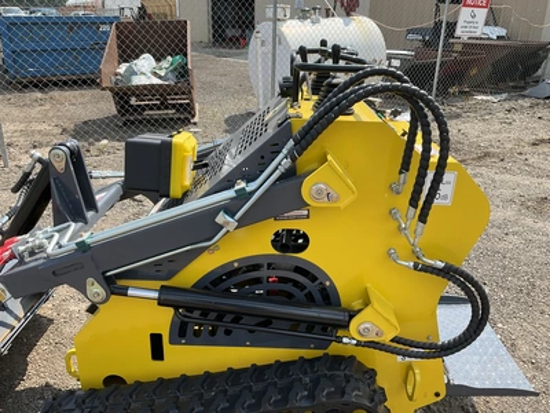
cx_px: 275
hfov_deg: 61.7
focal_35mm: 29
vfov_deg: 48.2
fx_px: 461
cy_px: 206
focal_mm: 3
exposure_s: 1/944
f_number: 1.8
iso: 25
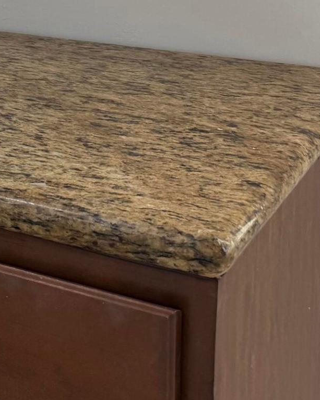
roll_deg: +2.8
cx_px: -333
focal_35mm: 88
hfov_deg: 14.4
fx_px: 1042
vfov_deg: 20.4
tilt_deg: -5.4
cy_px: -79
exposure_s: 1/202
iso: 80
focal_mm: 6.76
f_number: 1.78
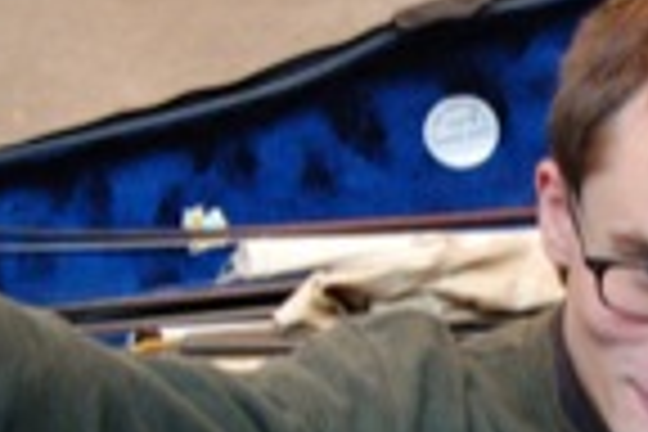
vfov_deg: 10.3
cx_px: 698
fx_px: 2394
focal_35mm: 133
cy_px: 398
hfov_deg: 15.1
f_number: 3.8
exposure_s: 1/20
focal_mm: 20
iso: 1600
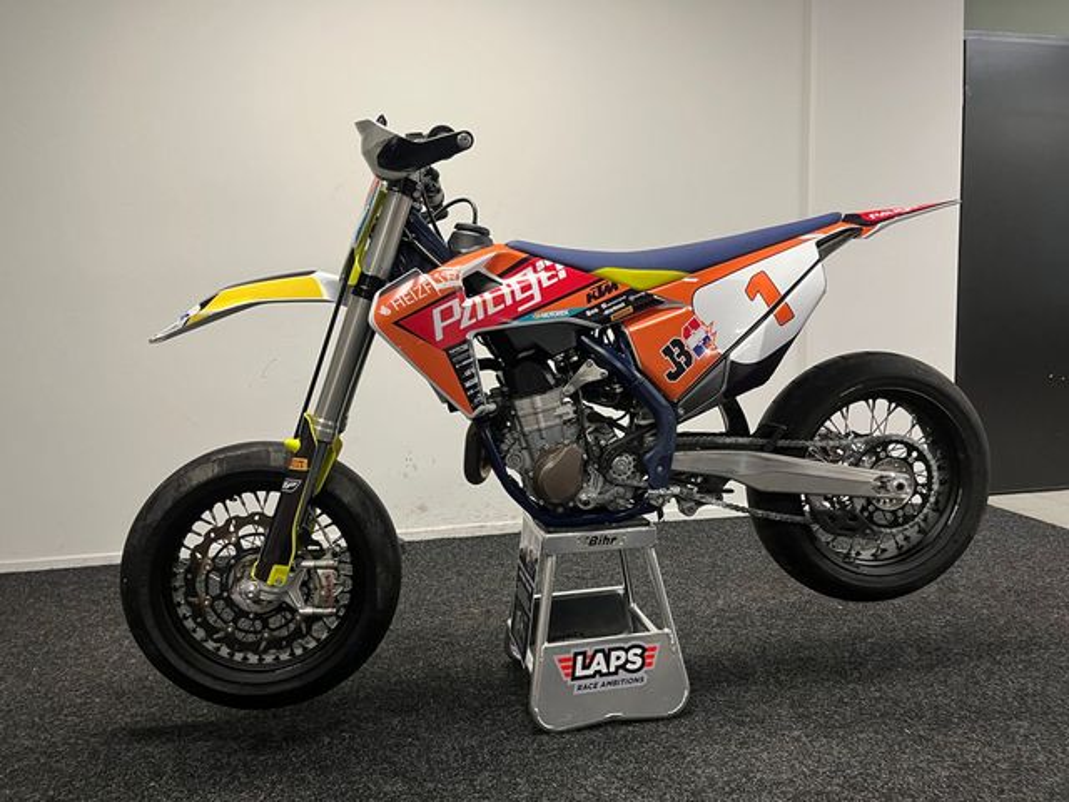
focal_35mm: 26
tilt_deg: -5.4
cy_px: 401
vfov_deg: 53.1
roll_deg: +1.4
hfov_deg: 67.3
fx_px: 803
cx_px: 534
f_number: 1.6
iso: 80
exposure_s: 1/50
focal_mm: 5.1
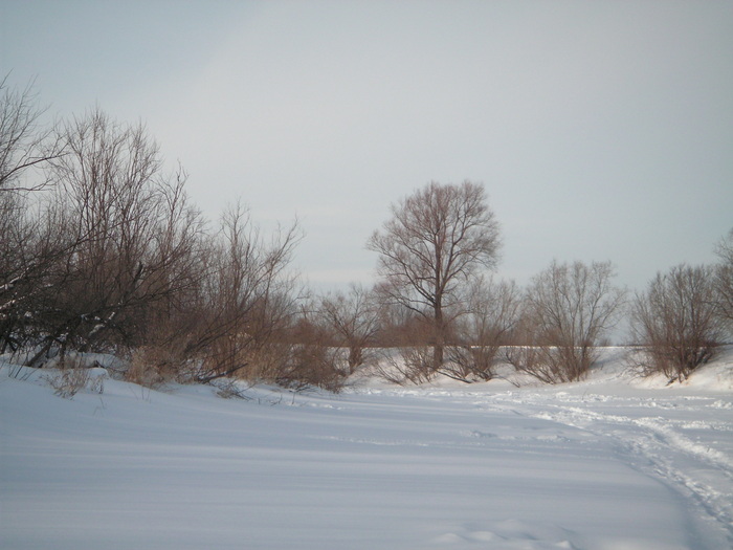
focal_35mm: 114
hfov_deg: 17.3
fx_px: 2414
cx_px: 366
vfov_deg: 13.0
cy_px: 275
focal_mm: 18.9
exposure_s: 1/1000
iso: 100
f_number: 4
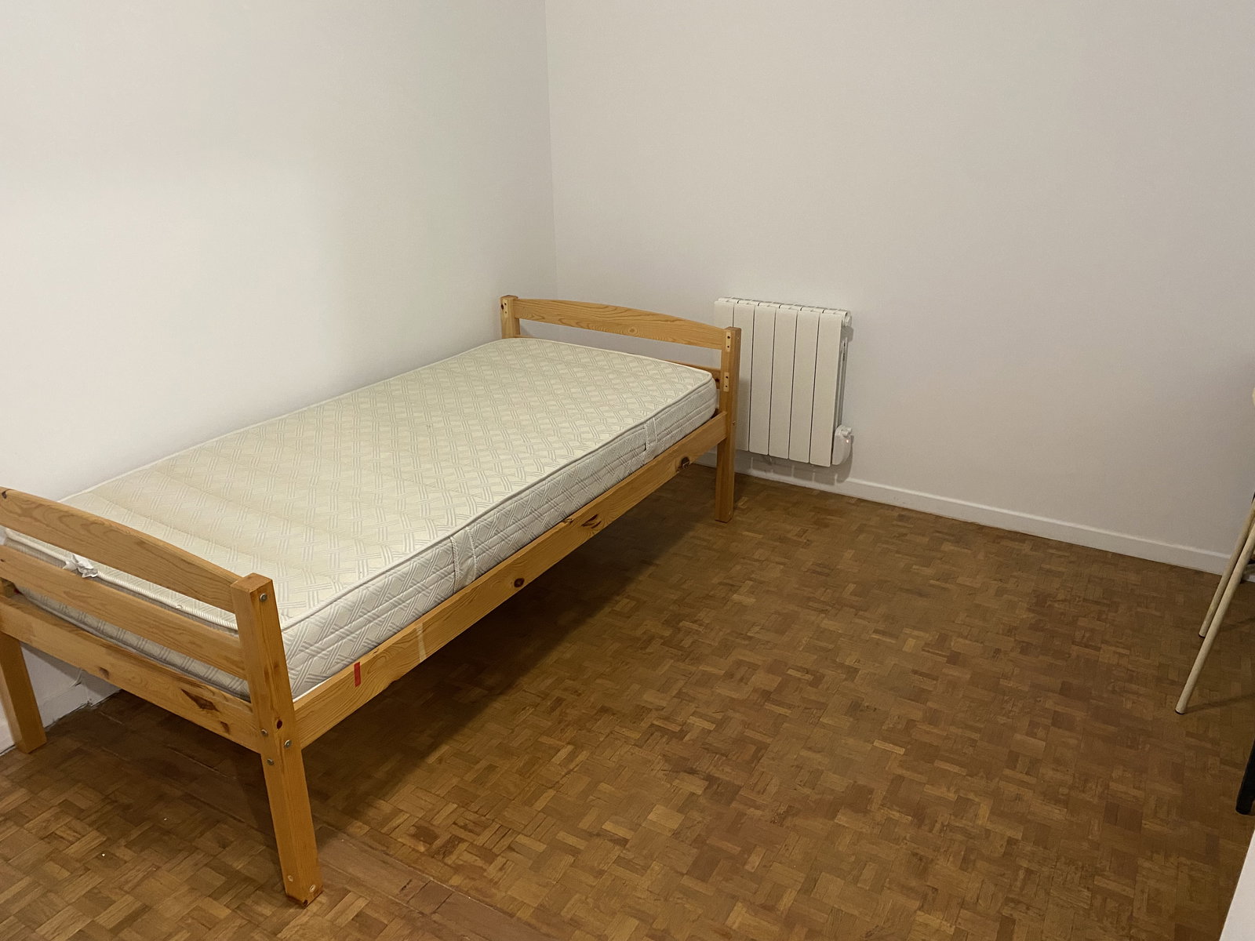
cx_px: 628
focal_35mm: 26
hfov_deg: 67.3
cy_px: 470
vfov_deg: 53.1
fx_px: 943
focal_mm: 4.25
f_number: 1.8
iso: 400
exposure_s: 1/50
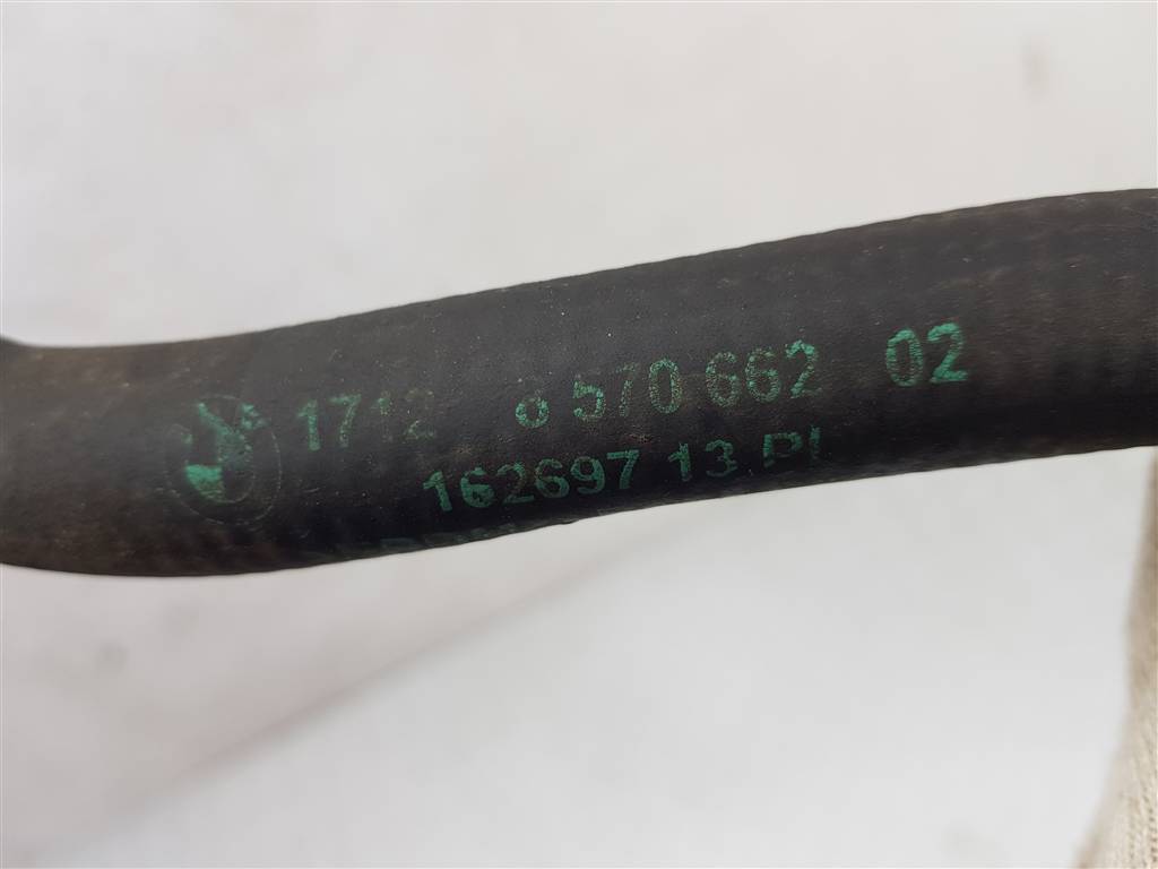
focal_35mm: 26
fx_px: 870
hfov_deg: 67.3
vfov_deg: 53.1
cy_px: 434
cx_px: 579
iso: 40
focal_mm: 4.2
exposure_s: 1/50
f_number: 1.7
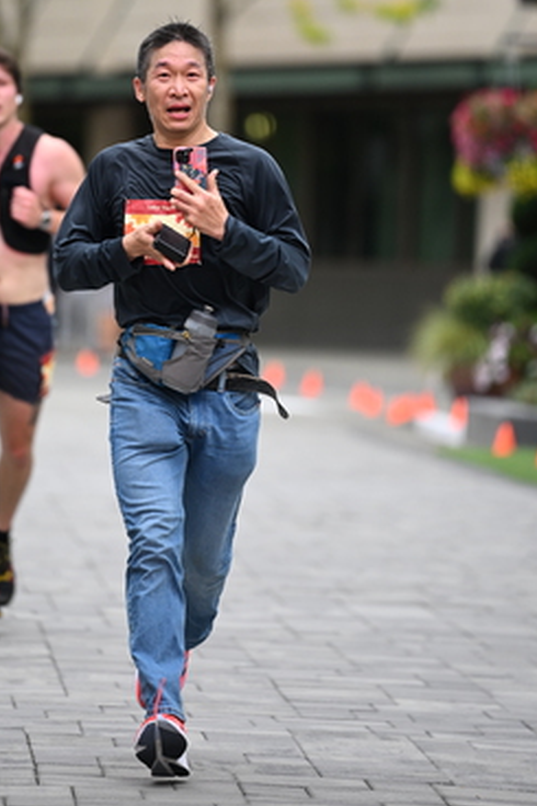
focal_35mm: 299
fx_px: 6696
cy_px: 232
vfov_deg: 6.9
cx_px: 196
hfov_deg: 4.6
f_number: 2.8
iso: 640
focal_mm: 200
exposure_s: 1/2000
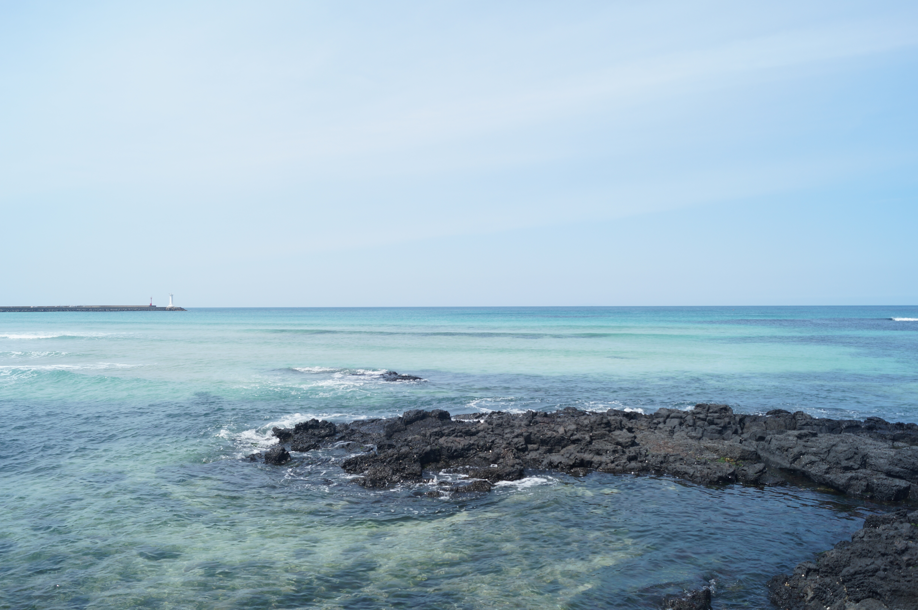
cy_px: 305
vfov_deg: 47.8
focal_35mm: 27
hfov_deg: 67.4
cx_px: 459
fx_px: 688
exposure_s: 1/320
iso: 100
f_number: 8
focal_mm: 18
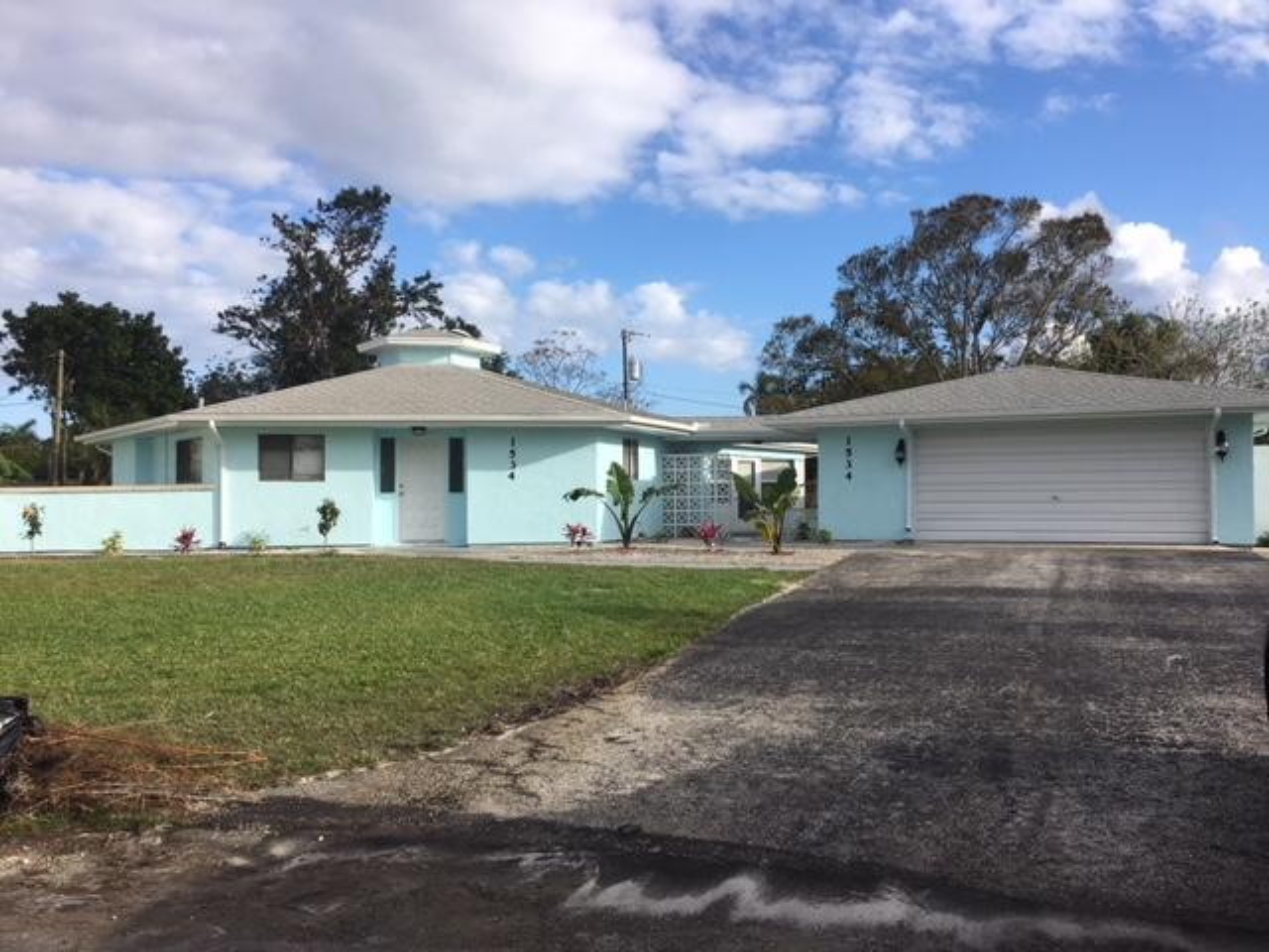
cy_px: 476
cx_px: 634
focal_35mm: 29
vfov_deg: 48.2
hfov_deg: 61.7
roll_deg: +0.6
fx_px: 1063
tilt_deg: +0.9
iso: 25
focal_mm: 4.15
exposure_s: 1/1261
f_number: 2.2
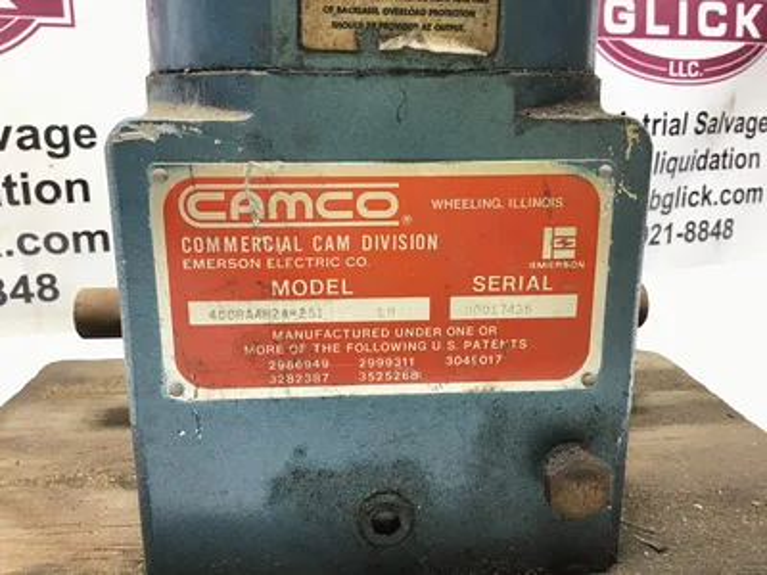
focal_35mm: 31
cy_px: 288
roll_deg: +0.9
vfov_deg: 45.4
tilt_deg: -13.8
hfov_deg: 58.4
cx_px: 384
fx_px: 687
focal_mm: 3.3
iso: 25
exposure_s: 1/30
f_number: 2.4
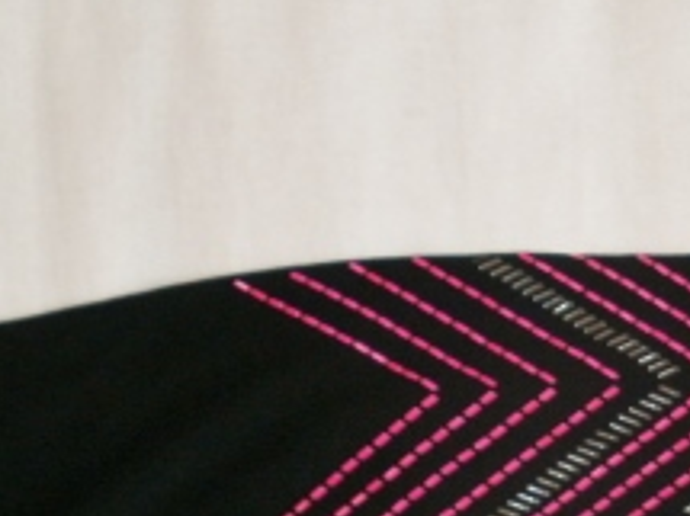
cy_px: 593
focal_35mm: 107
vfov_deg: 13.5
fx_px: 2132
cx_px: 610
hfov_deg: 18.1
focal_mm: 6.3
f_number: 3.5
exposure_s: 1/30
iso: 125
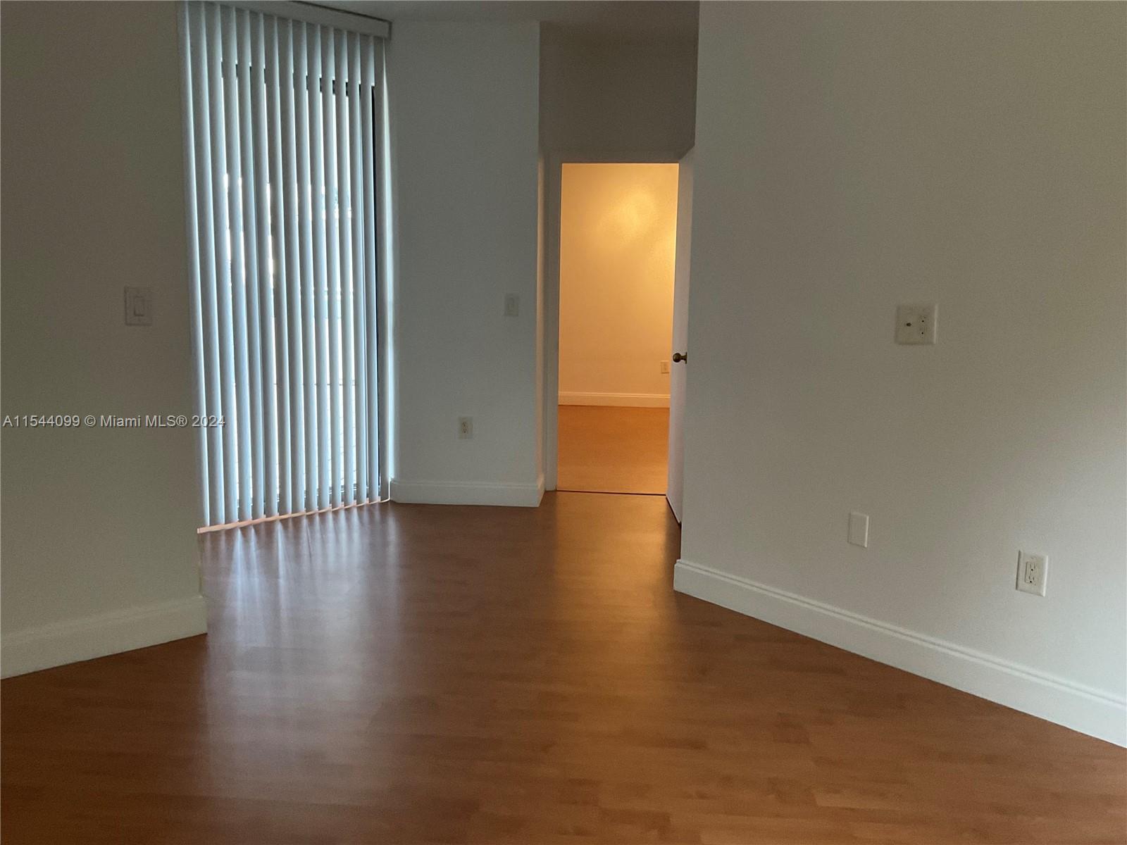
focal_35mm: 29
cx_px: 564
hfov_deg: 61.7
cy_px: 422
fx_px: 944
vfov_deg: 48.2
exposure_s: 1/60
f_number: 1.8
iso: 200
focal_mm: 3
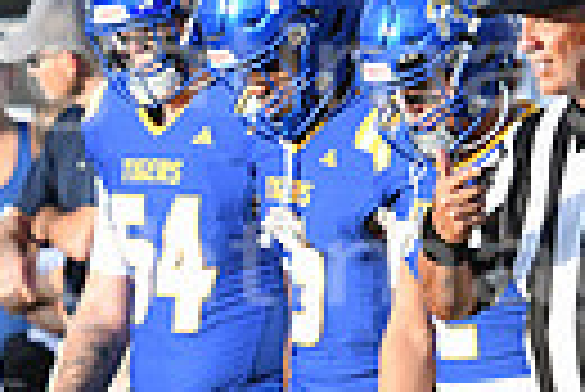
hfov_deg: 2.1
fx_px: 16333
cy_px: 372
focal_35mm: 1004
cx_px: 216
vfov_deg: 1.4
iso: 140
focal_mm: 150
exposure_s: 1/500
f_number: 5.6
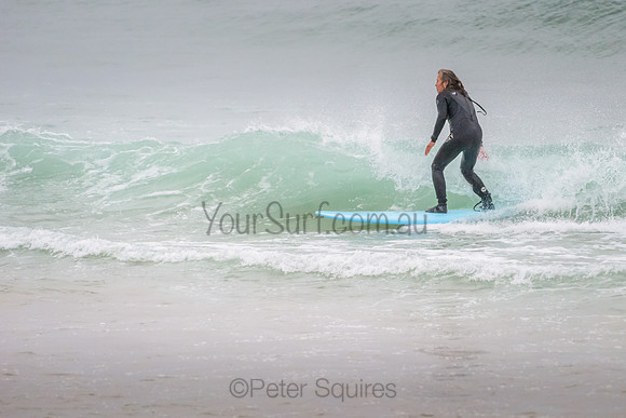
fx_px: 10667
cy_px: 209
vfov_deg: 2.2
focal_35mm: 613
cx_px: 384
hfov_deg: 3.4
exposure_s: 1/1000
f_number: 5.6
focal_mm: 500
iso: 1800
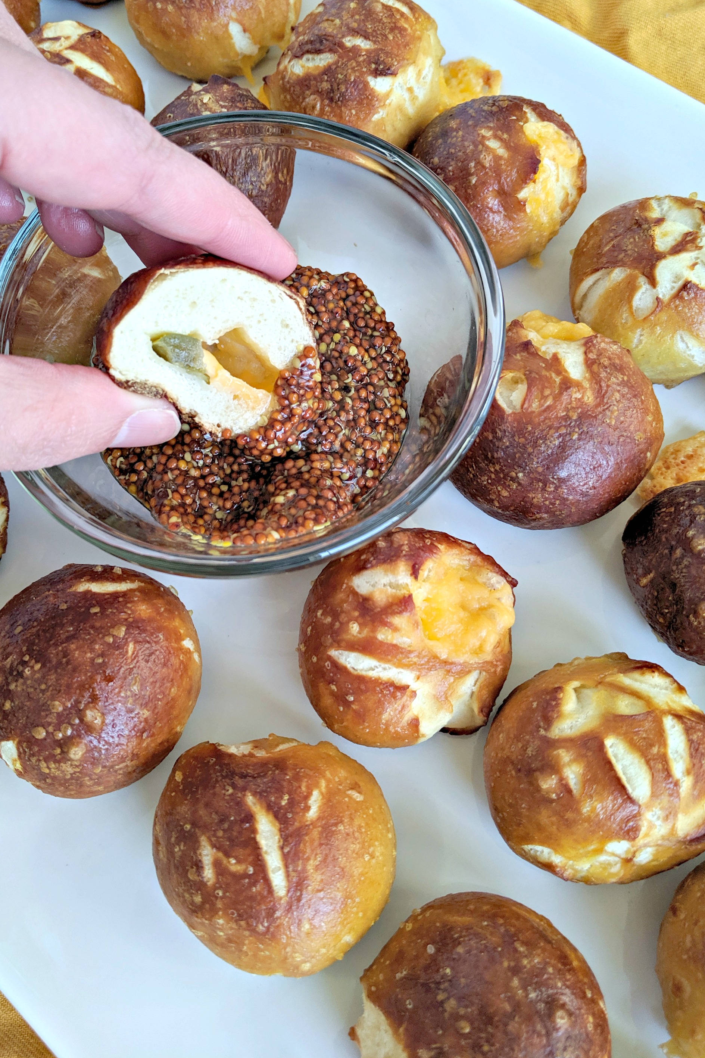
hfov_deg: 42.1
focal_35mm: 31
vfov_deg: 60.2
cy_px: 478
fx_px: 911
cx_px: 280
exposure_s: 1/120
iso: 91
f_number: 1.8
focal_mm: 4.44
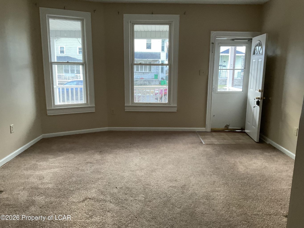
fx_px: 255
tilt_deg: -8.1
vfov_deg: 48.2
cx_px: 152
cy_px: 114
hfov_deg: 61.7
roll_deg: -1.1
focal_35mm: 29
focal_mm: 3
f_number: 1.8
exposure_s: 1/60
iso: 200
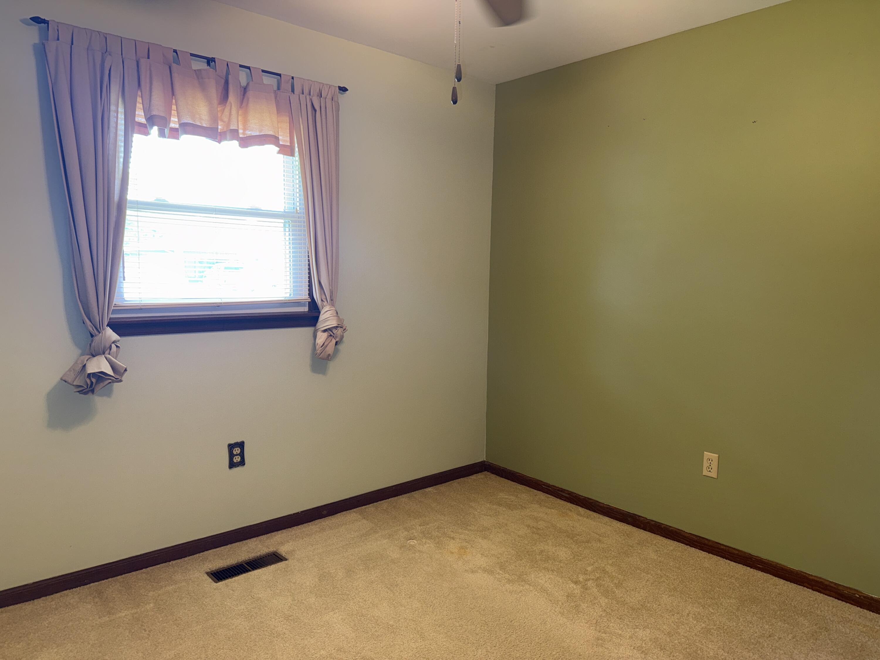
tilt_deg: -6.1
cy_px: 330
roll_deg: -1.1
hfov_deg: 71.6
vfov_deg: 56.8
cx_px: 440
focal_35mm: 24
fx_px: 610
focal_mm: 6.76
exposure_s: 1/30
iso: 64
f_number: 1.78
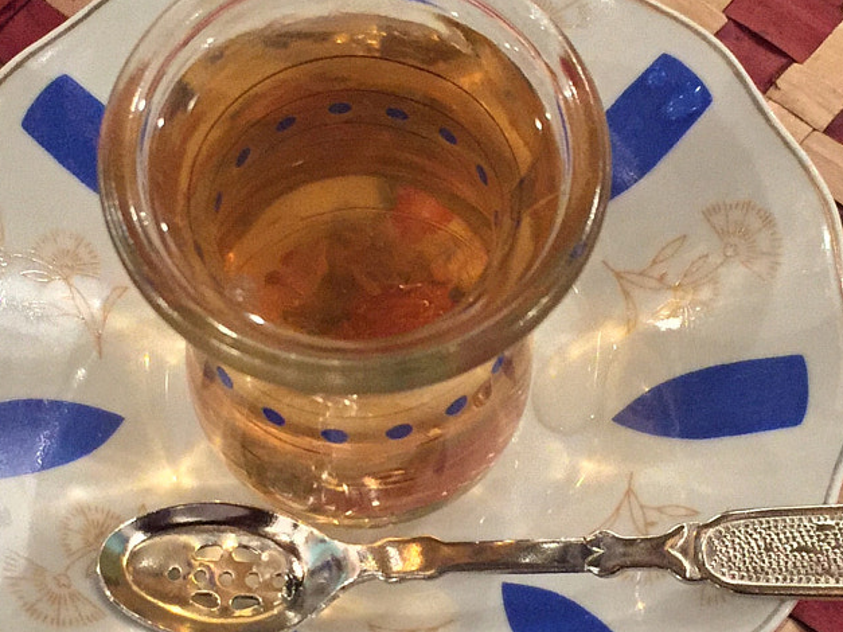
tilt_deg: -70.1
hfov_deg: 26.3
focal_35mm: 74
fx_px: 1802
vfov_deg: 19.7
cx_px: 399
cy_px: 481
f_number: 2.2
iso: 400
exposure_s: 1/17
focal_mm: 4.15
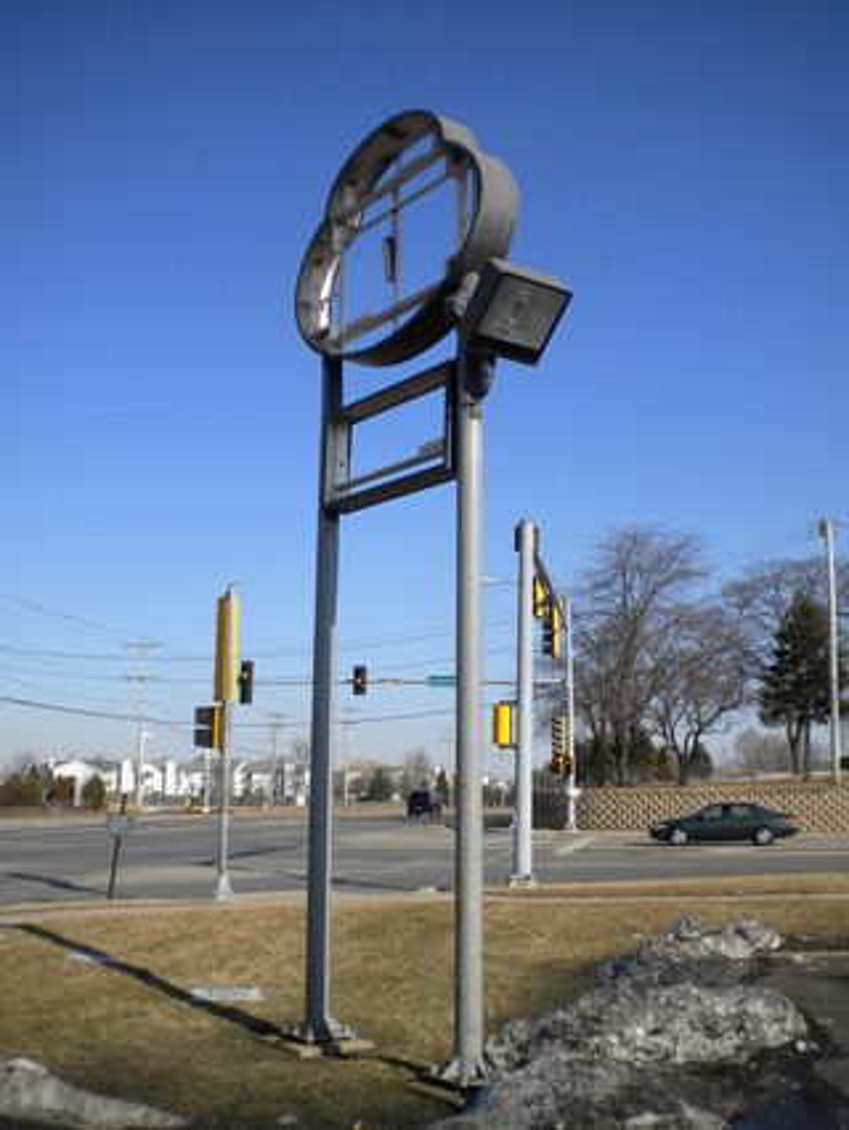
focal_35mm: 35
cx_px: 424
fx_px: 1143
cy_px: 565
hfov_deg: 40.7
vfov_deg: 52.6
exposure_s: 1/712
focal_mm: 6.3
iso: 80
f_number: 4.6
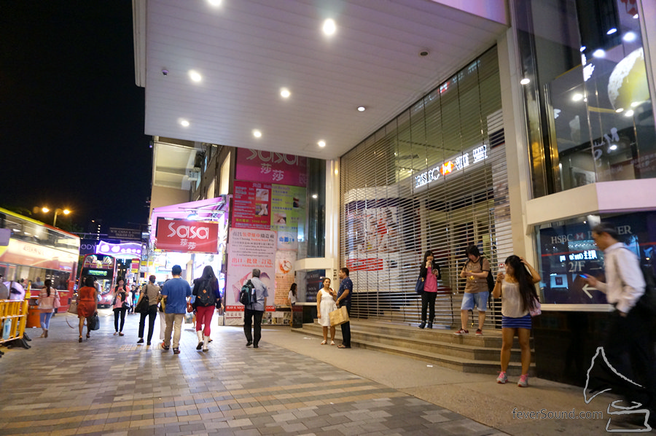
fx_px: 437
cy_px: 218
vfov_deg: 53.0
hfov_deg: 73.8
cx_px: 328
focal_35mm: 24
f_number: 3.5
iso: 1600
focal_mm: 16
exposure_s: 1/40
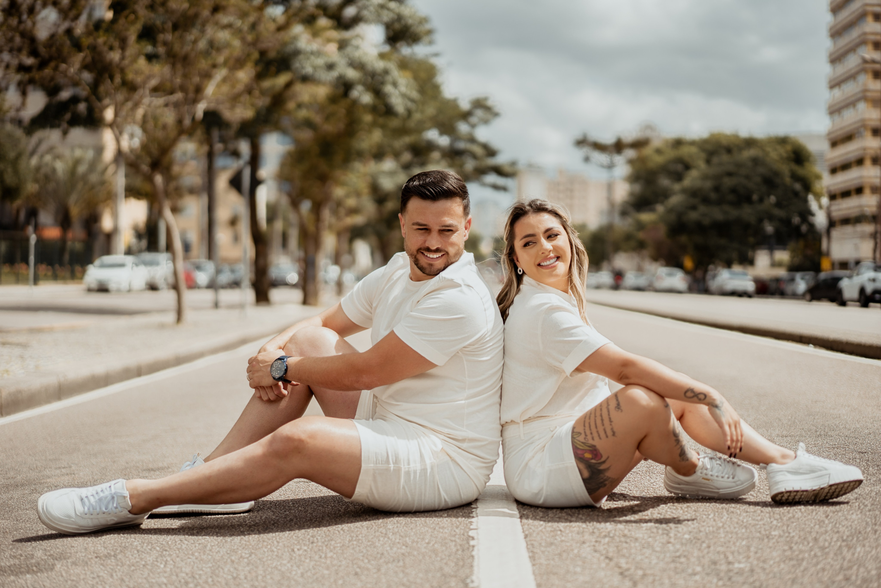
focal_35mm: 55
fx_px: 1347
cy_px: 294
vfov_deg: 24.7
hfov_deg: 36.2
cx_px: 440
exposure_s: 1/2500
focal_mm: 55
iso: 100
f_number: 1.8
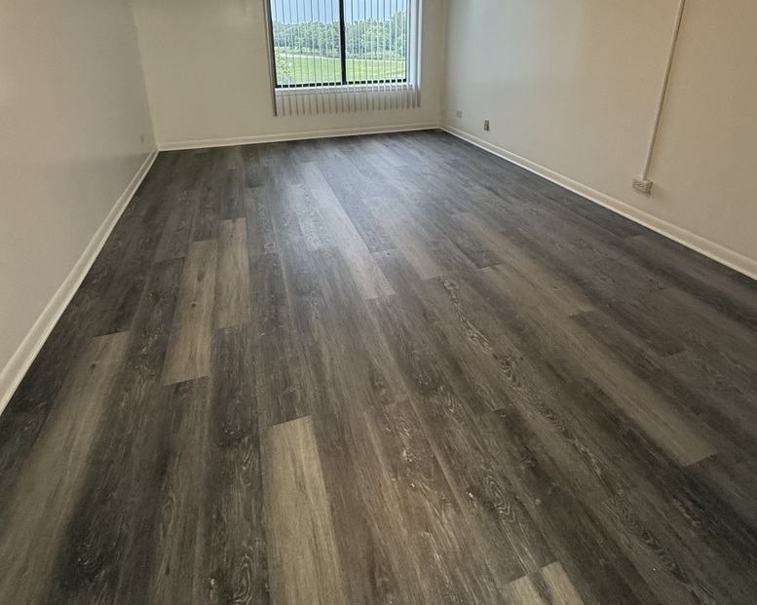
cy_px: 169
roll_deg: +0.8
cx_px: 379
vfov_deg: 67.3
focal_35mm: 19
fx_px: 426
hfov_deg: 83.3
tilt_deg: -18.5
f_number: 2.2
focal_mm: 2.22
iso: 250
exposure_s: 1/120
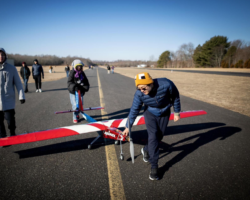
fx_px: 207
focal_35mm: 28
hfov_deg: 61.8
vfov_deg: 51.5
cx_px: 104
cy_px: 102
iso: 160
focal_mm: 24
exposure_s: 1/10000
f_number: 1.4
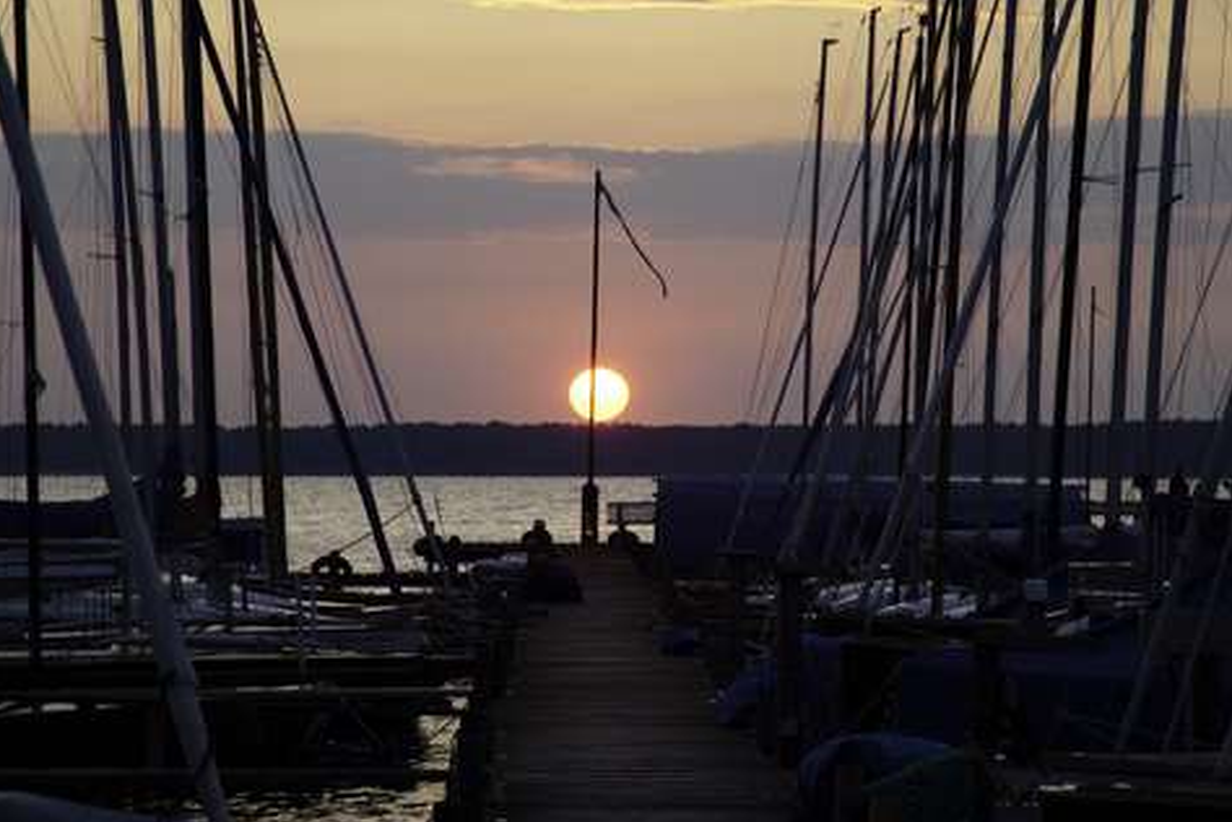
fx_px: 6228
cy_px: 410
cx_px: 611
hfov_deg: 11.3
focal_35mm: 182
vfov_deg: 7.5
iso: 250
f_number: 5.6
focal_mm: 120
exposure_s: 1/125
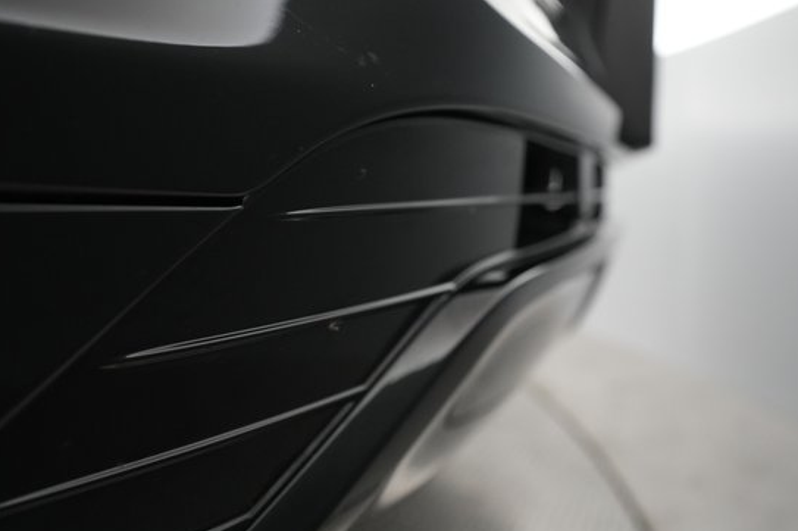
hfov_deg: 57.0
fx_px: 731
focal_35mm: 33
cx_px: 456
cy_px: 229
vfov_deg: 39.8
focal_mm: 28
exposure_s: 1/125
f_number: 4.5
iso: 4000
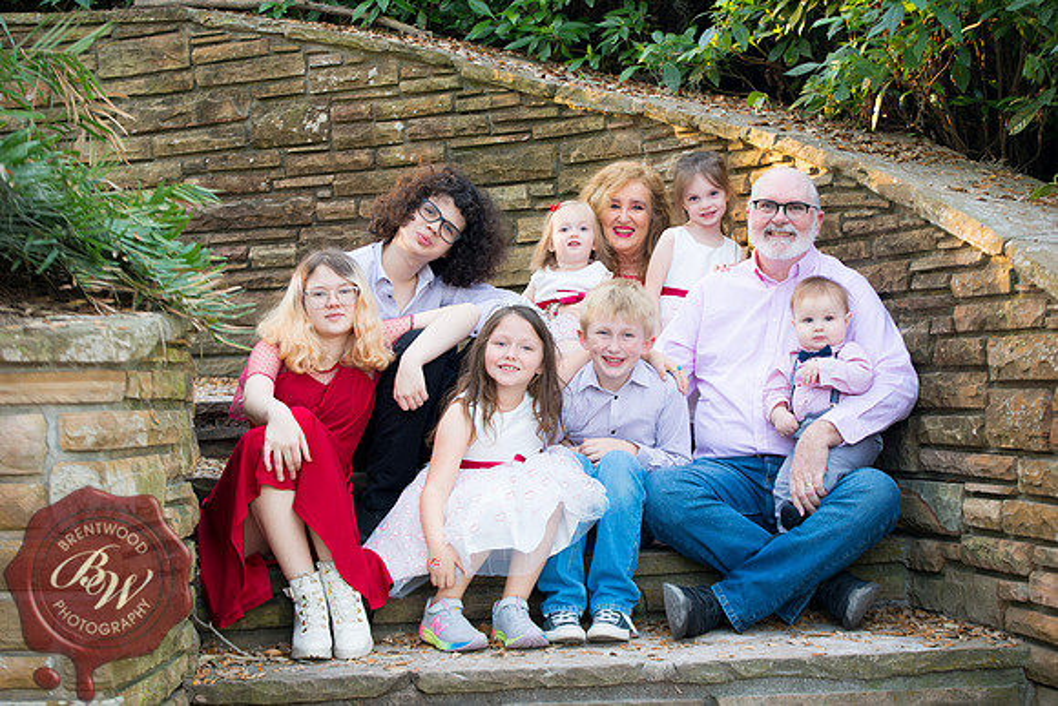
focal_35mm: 70
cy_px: 353
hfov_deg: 28.8
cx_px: 529
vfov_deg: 19.5
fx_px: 2058
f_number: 3.5
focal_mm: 70
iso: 200
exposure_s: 1/20
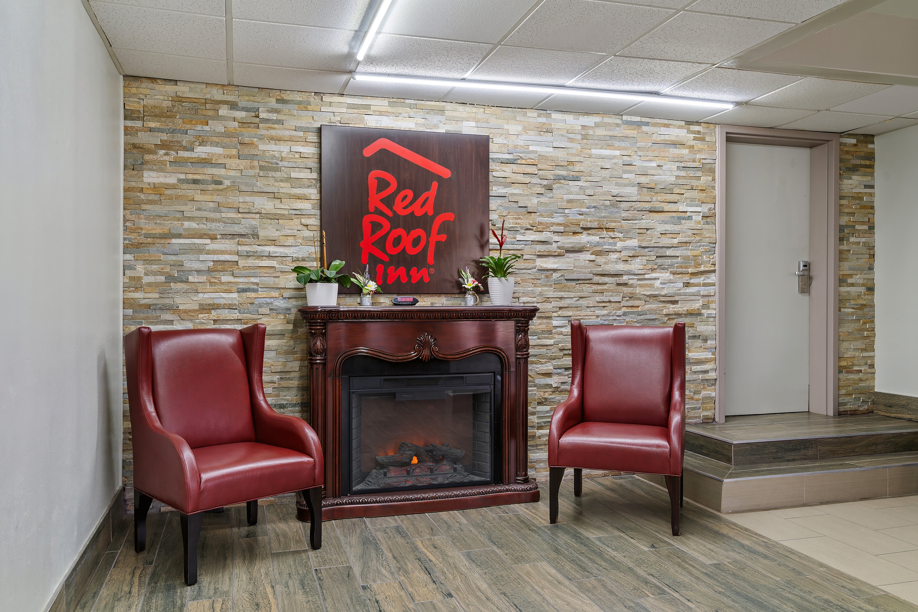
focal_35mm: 29
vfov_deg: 45.0
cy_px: 306
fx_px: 739
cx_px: 459
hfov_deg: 63.7
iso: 200
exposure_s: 1/3.33
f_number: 8
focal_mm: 29
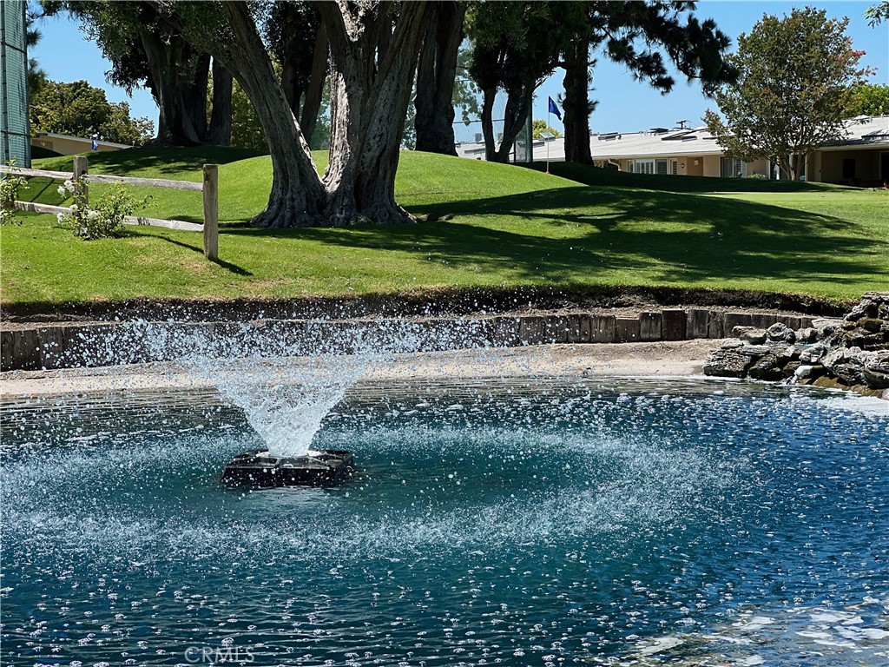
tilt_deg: -2.6
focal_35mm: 77
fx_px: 1977
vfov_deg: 19.1
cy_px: 334
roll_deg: +0.5
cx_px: 444
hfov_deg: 25.3
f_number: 2.8
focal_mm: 9
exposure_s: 1/481
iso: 32
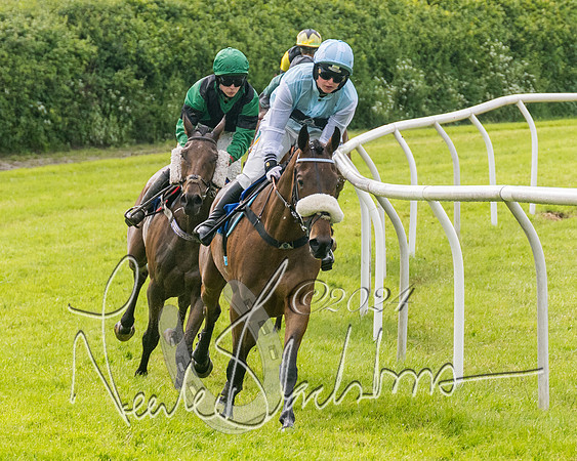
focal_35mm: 283
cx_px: 218
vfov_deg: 5.5
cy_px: 197
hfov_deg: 6.8
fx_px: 4834
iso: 400
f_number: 4
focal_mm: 98
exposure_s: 1/3200
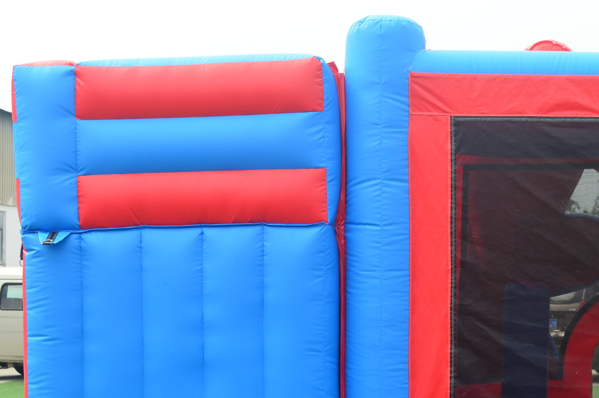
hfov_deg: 24.8
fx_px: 1347
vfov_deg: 16.8
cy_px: 281
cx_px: 444
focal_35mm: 81
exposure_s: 1/200
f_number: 7.1
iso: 100
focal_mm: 34
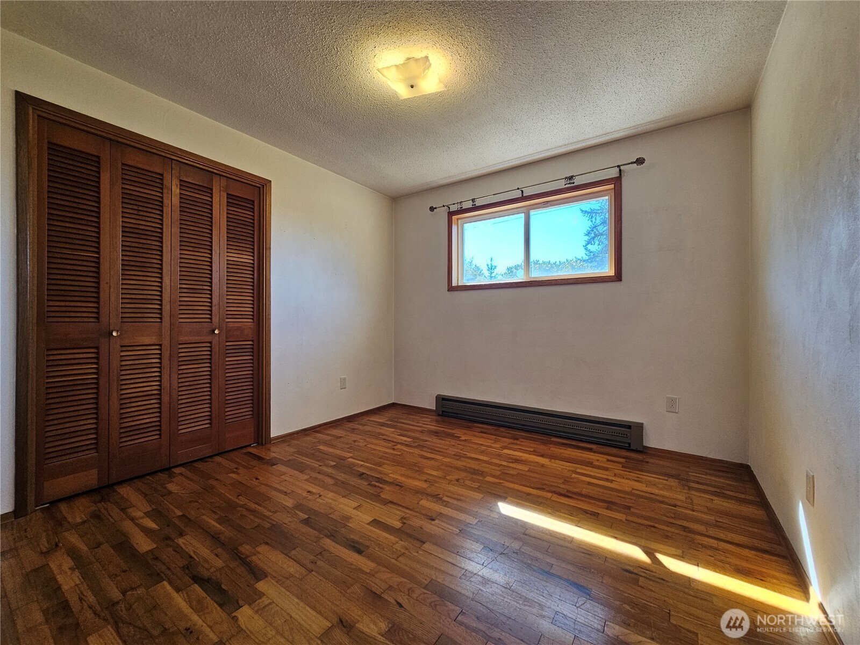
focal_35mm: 13
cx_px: 430
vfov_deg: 89.9
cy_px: 322
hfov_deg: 106.2
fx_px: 323
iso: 64
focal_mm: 2.2
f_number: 2.2
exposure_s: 1/120
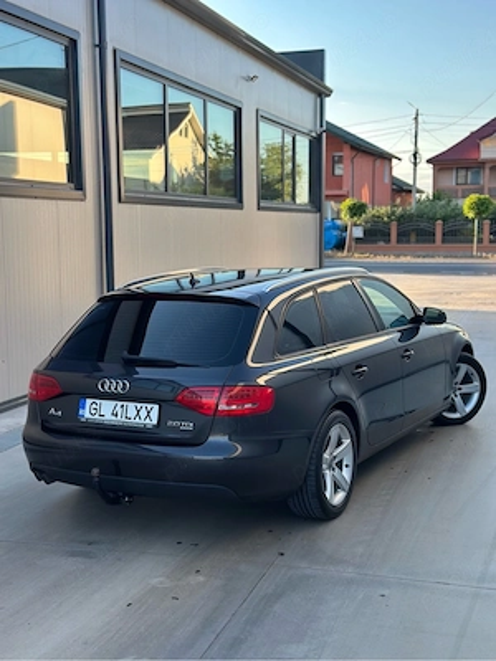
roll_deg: -0.4
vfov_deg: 39.7
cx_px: 248
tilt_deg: -5.8
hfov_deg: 30.3
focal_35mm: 48
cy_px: 330
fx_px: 917
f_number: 1.78
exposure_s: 1/767
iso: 80
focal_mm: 6.86
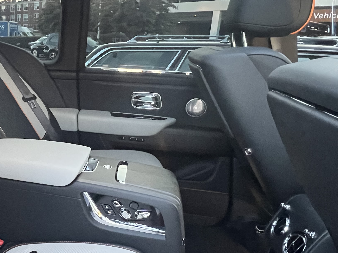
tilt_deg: -15.8
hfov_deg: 51.5
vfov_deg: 44.2
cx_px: 47
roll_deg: -2.0
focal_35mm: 32
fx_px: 313
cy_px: 132
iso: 1000
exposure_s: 1/42
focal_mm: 1.57
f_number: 1.8
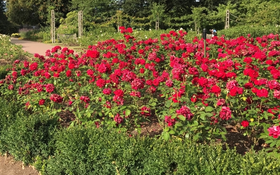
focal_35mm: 41
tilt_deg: -4.3
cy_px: 54
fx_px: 313
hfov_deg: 47.8
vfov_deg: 30.9
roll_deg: +0.3
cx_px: 108
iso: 20
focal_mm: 3.99
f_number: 1.8
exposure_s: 1/1076
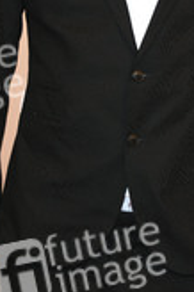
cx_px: 126
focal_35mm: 274
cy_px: -2
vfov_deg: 7.5
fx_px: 2219
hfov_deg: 5.0
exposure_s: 1/125
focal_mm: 112
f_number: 6.3
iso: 250
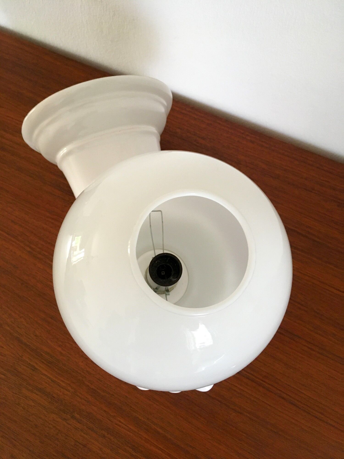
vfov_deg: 61.7
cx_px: 172
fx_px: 384
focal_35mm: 29
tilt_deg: -68.5
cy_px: 230
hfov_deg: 48.2
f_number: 2.2
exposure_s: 1/33
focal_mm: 4.15
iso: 250
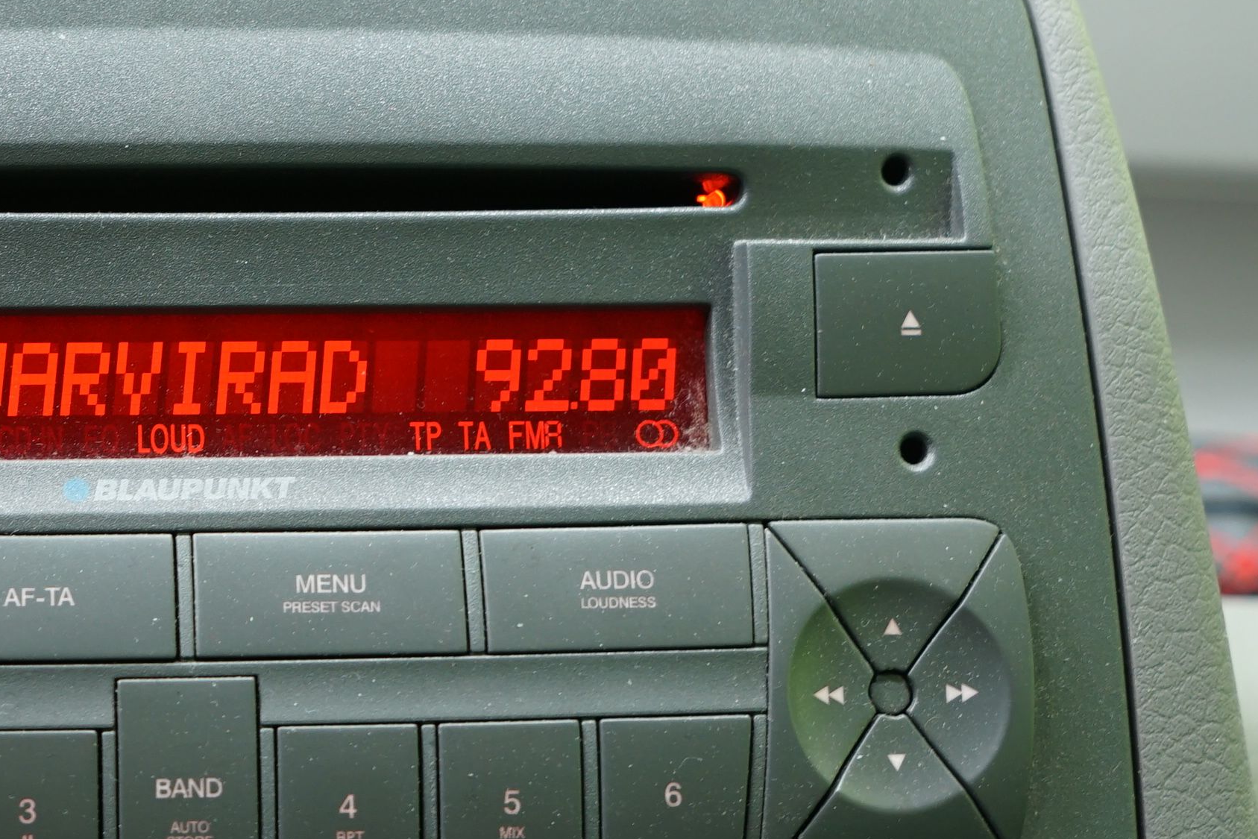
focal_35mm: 70
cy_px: 305
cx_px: 198
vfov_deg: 19.4
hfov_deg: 28.1
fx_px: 2446
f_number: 4.5
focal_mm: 30
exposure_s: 1/20
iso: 500
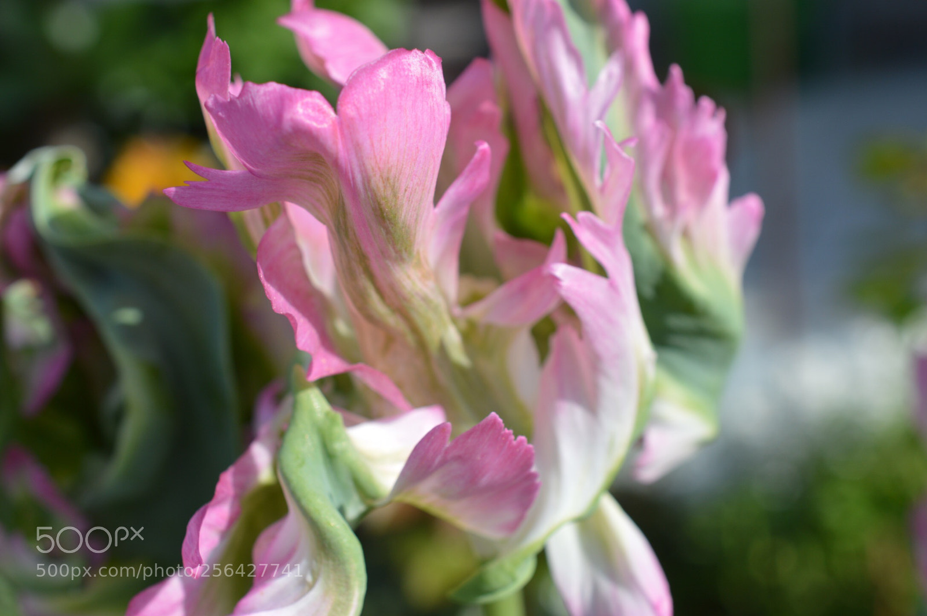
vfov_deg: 22.6
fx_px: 1544
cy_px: 308
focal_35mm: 60
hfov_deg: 33.4
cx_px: 464
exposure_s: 1/250
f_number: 8
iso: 100
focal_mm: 40
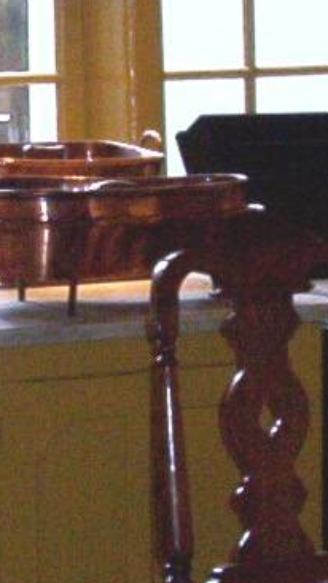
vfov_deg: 11.3
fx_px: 2936
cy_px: 159
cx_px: 84
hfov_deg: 6.4
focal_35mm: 190
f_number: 4.5
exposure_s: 1/30
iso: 140
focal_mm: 6
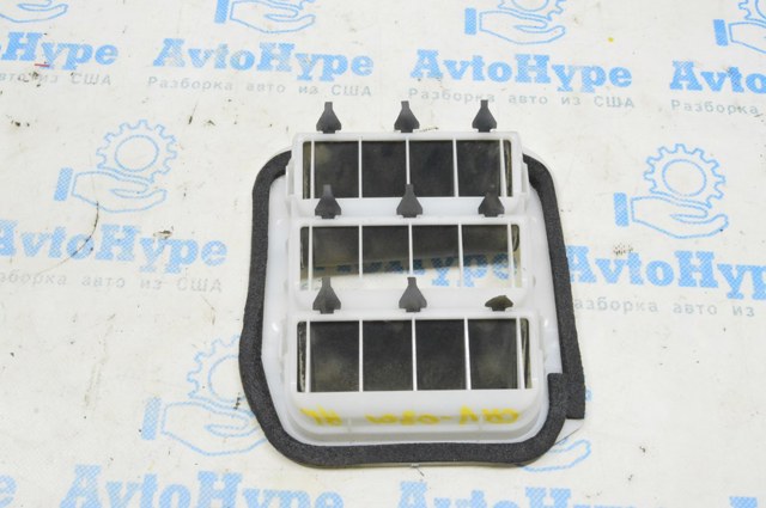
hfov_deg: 49.6
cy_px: 254
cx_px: 383
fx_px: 829
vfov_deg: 34.1
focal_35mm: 39
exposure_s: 1/15
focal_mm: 26
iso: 6400
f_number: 20
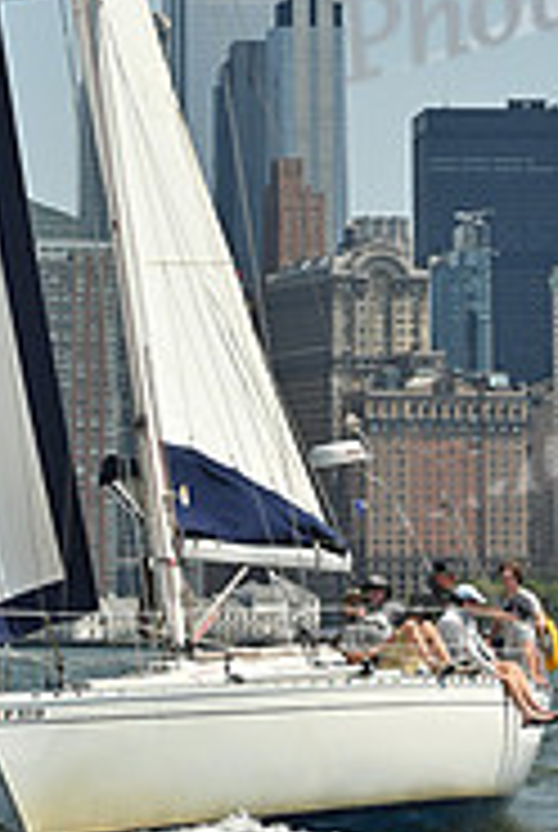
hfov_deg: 6.3
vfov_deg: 9.2
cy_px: -202
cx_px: 106
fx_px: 5072
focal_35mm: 219
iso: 320
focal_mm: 70
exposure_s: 1/1250
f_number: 9
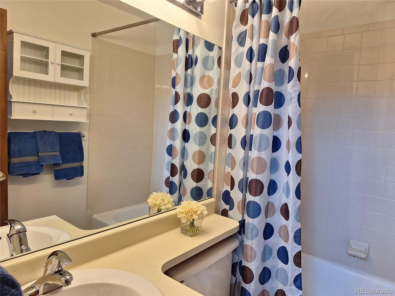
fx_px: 262
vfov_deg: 58.9
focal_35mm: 23
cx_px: 198
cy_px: 148
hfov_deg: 73.9
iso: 50
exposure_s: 1/40
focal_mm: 5.54
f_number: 1.8
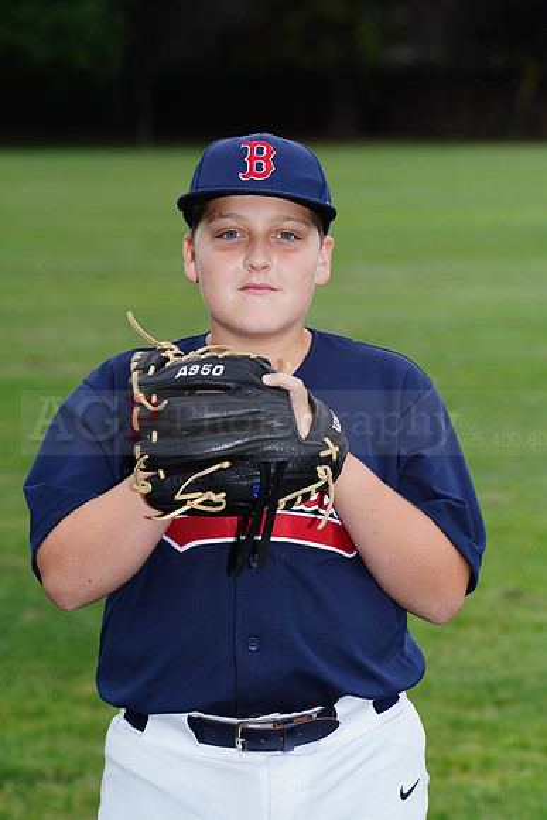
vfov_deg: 11.5
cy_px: 410
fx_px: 4054
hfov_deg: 7.7
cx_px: 274
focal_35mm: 178
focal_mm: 178
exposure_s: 1/250
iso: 200
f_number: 8
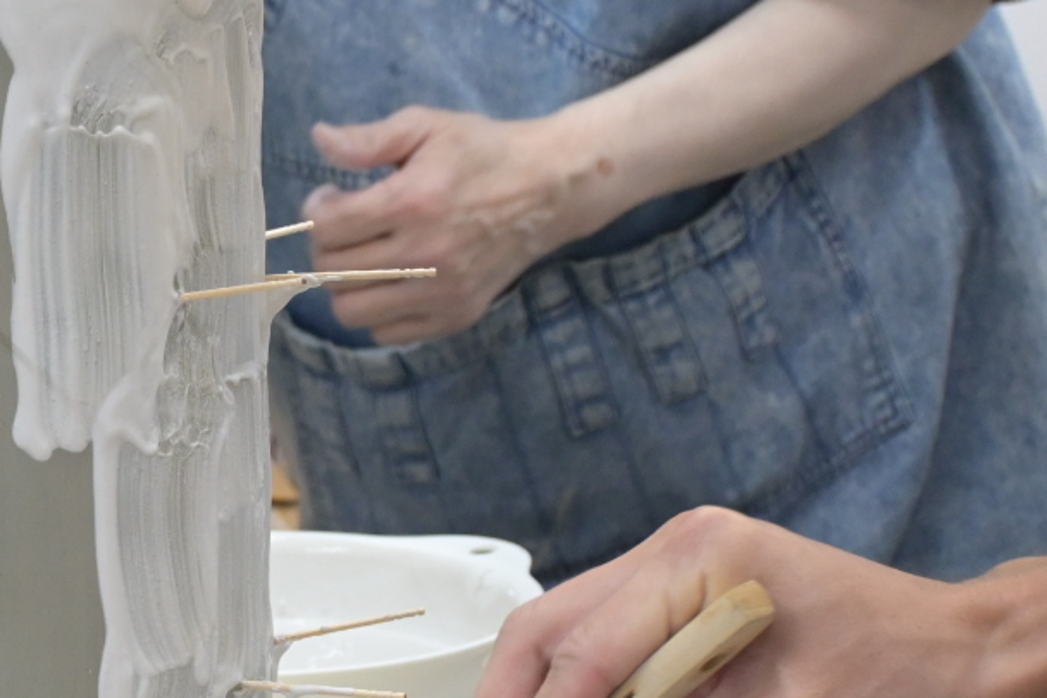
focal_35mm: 122
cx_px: -21
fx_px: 3547
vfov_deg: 11.2
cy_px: 358
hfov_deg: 16.4
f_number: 4.8
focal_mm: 30.5
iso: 1600
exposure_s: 1/50
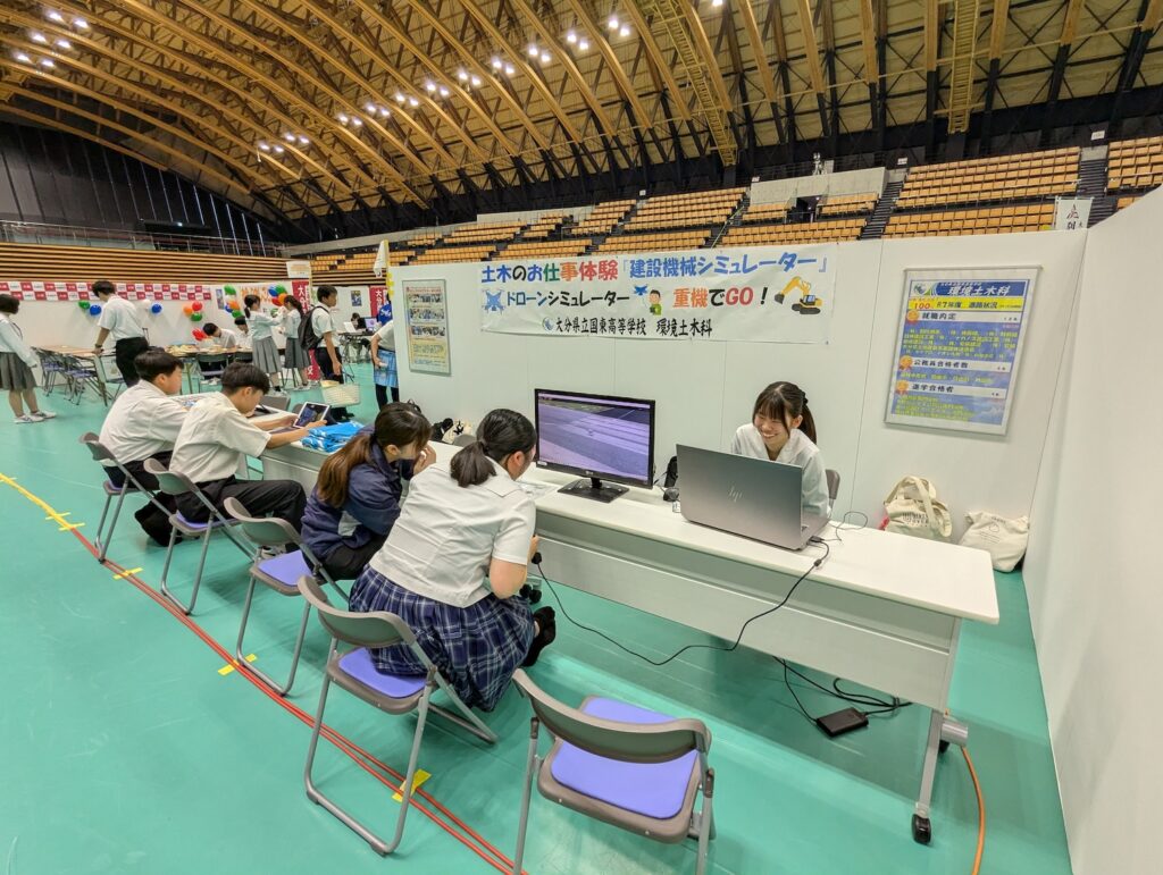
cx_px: 582
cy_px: 438
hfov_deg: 94.4
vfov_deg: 78.2
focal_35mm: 16
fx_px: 538
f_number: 2.2
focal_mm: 2.35
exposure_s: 1/114
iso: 102
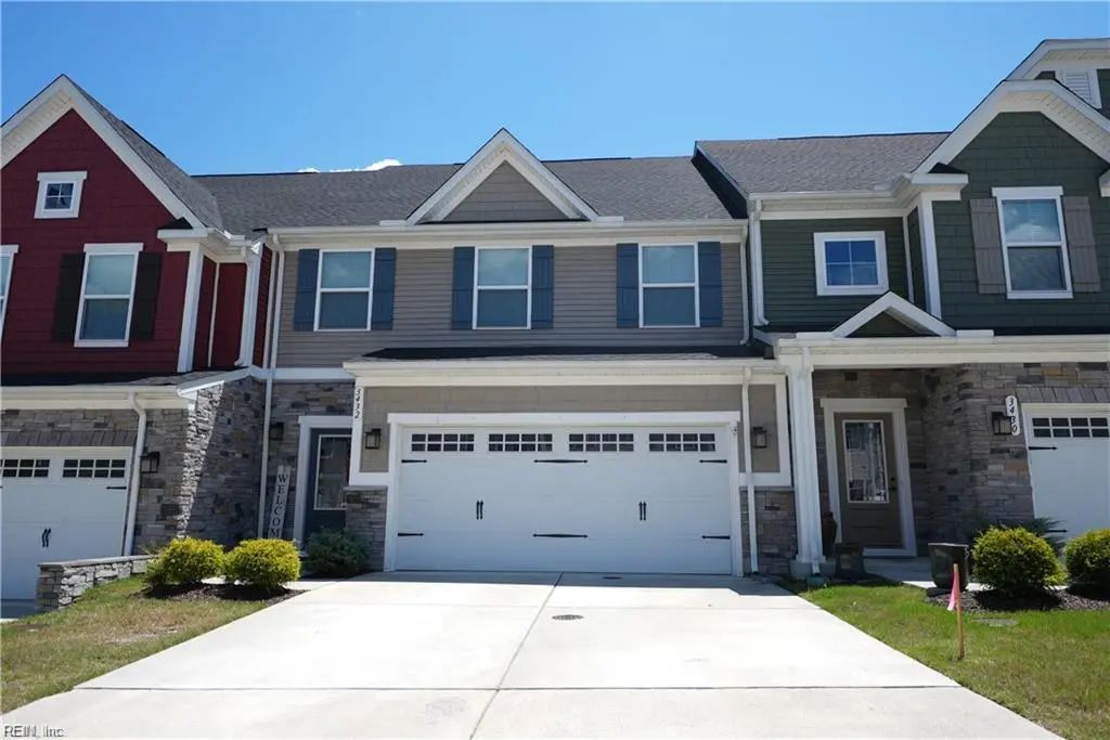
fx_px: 740
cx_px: 555
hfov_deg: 73.7
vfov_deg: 53.1
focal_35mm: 24
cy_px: 370
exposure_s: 1/640
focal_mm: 24
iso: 40
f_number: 2.8
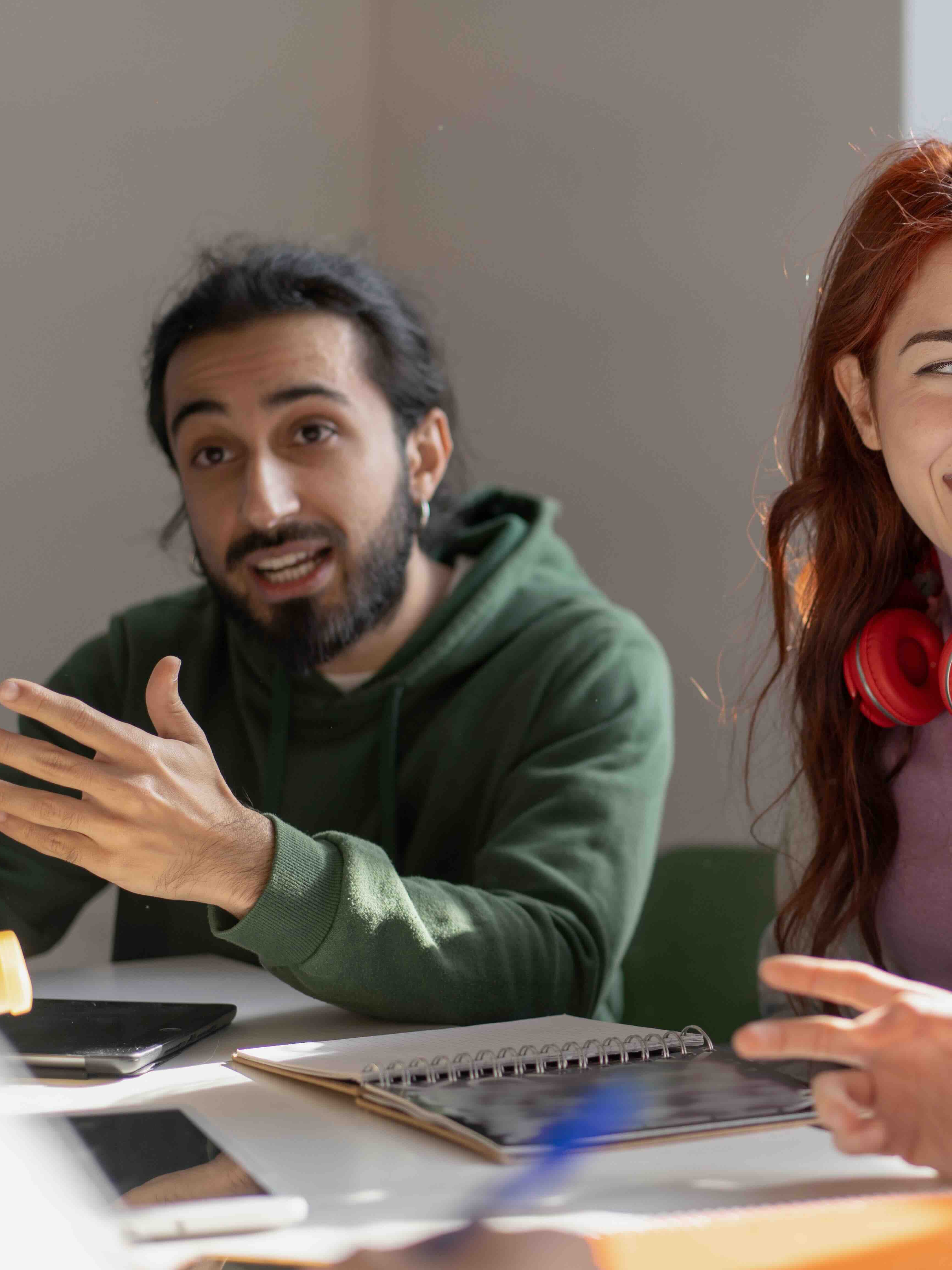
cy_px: 639
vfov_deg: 24.4
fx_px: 2934
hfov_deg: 18.2
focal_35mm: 80
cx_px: 790
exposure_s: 1/250
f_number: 2
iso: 100
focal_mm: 55
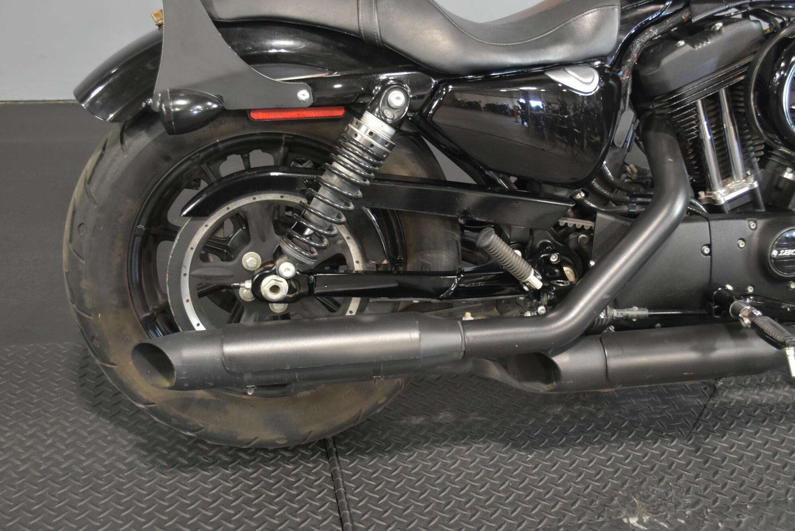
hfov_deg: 46.4
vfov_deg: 31.9
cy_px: 266
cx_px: 398
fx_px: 928
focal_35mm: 42
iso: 1600
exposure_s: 1/15
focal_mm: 28
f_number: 4.5
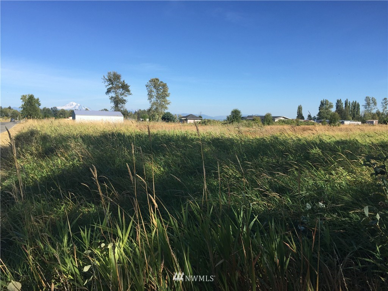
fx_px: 325
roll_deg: -2.5
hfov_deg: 61.7
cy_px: 146
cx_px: 194
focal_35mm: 29
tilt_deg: -4.0
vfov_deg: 48.2
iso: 32
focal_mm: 4.15
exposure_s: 1/1276
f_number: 2.2
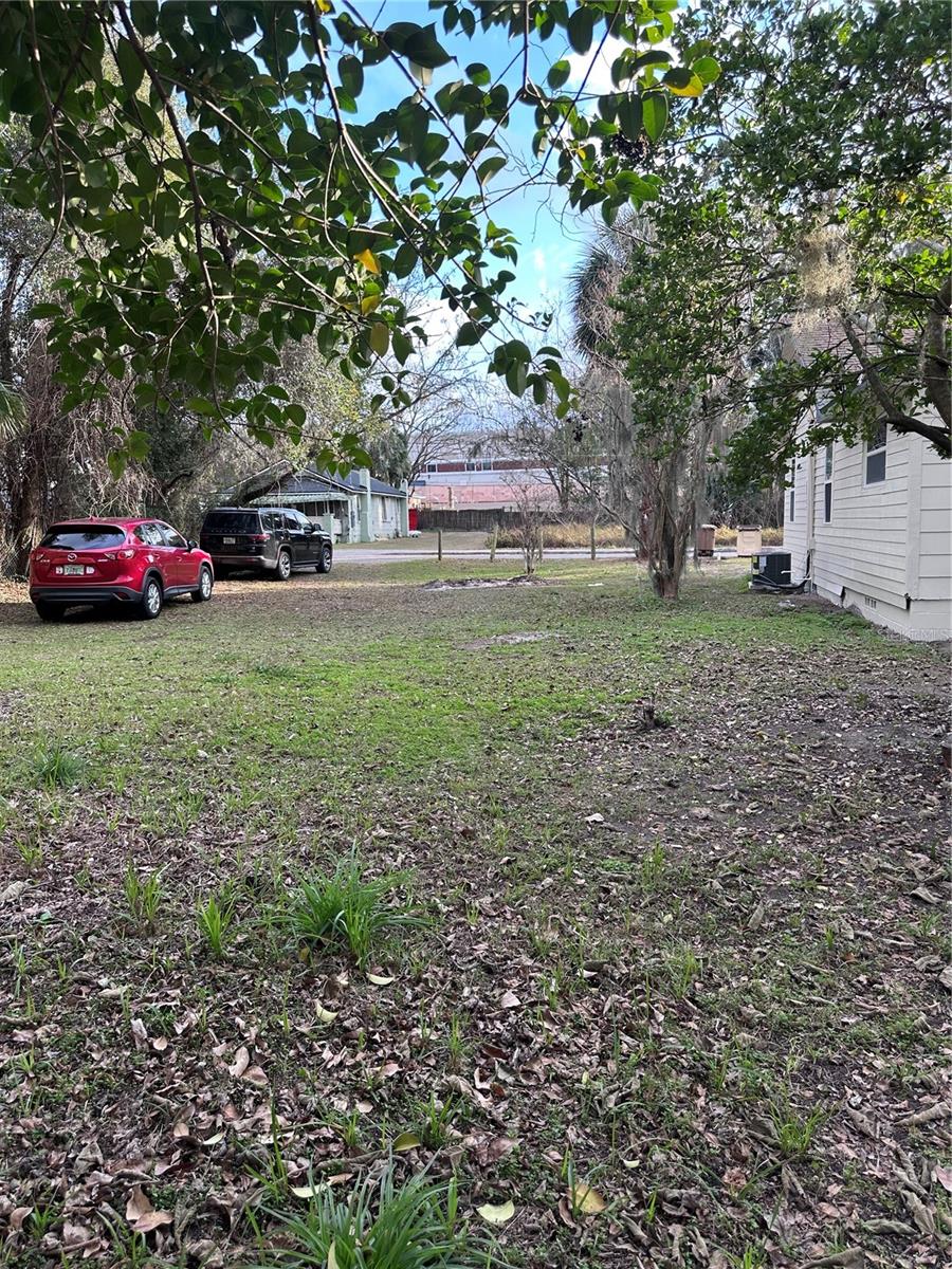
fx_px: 880
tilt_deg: -6.6
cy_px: 634
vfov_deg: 71.6
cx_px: 476
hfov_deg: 56.8
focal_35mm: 24
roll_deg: +0.2
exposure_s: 1/321
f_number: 1.78
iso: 80
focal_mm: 6.86
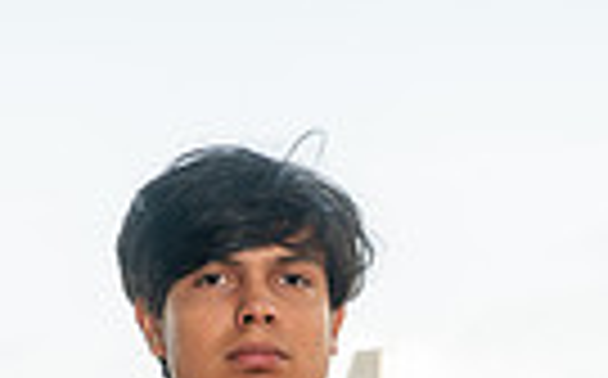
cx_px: 338
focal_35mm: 211
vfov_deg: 5.9
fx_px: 3492
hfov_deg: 10.0
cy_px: 986
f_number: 7.1
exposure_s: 1/200
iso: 200
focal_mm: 62
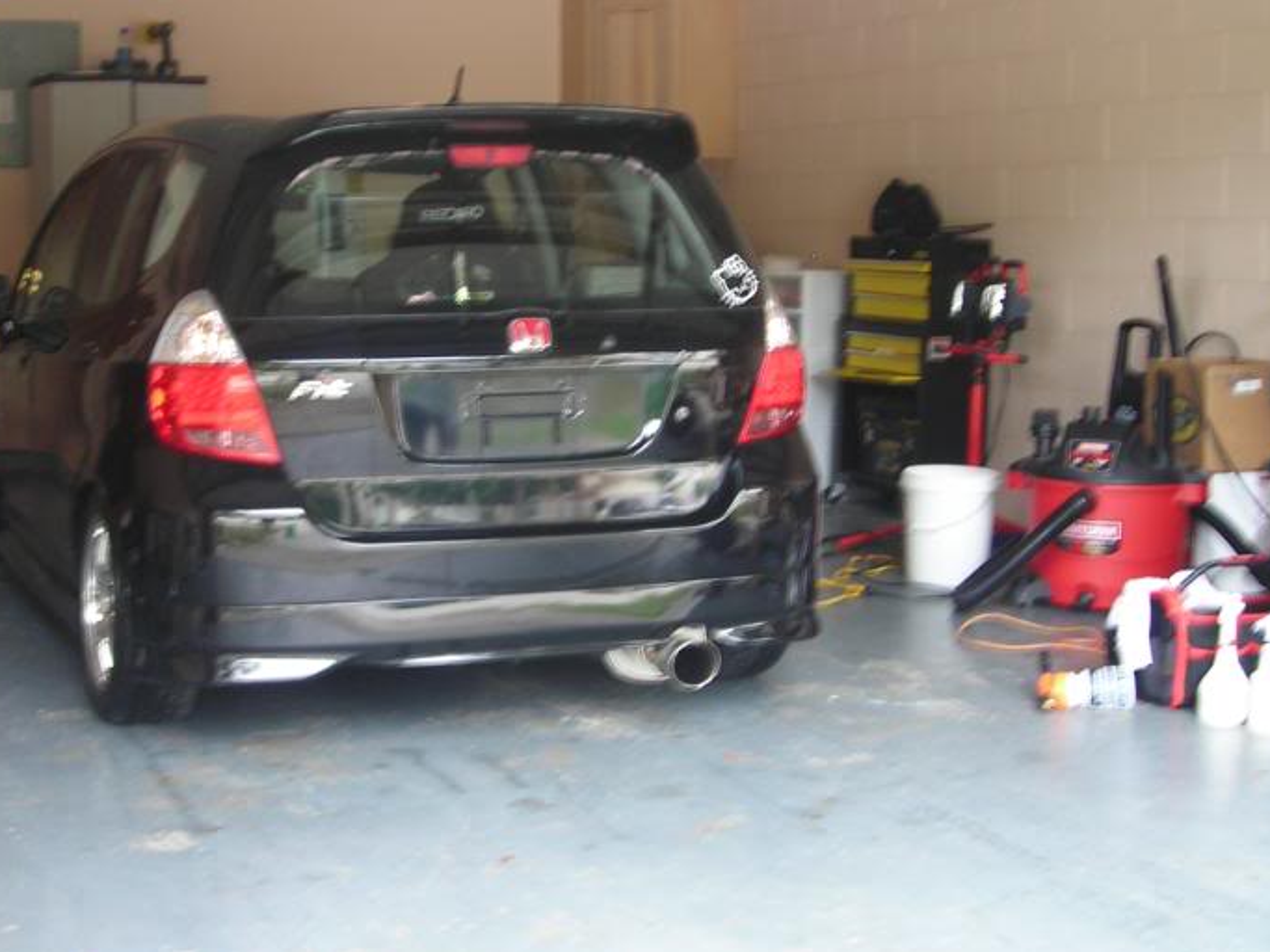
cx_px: 456
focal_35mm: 57
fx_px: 2091
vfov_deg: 25.6
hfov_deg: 33.6
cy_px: 413
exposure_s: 1/5.1
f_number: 3.2
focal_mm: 6.3
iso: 50
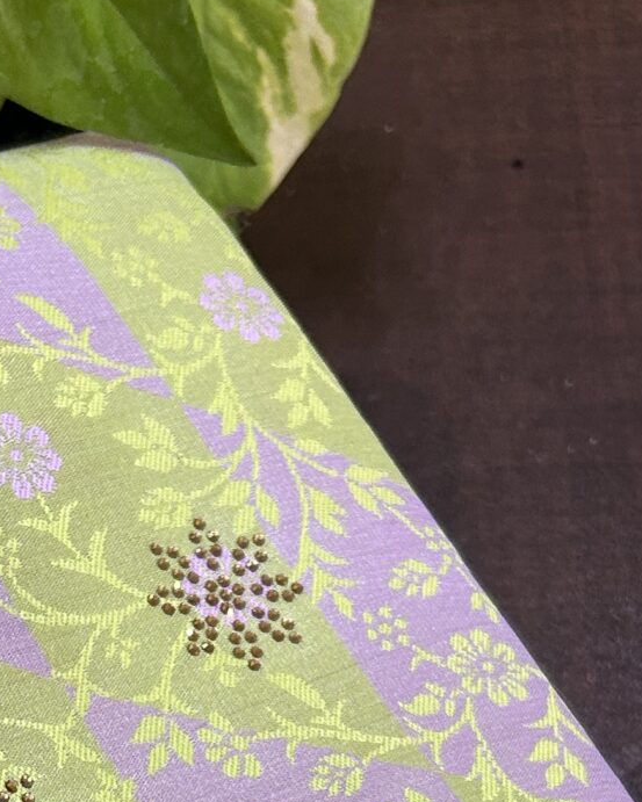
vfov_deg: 18.2
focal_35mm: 94
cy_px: 1188
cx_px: 102
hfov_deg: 16.2
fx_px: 2232
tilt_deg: -65.8
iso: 125
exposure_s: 1/50
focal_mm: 5.7
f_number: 1.5
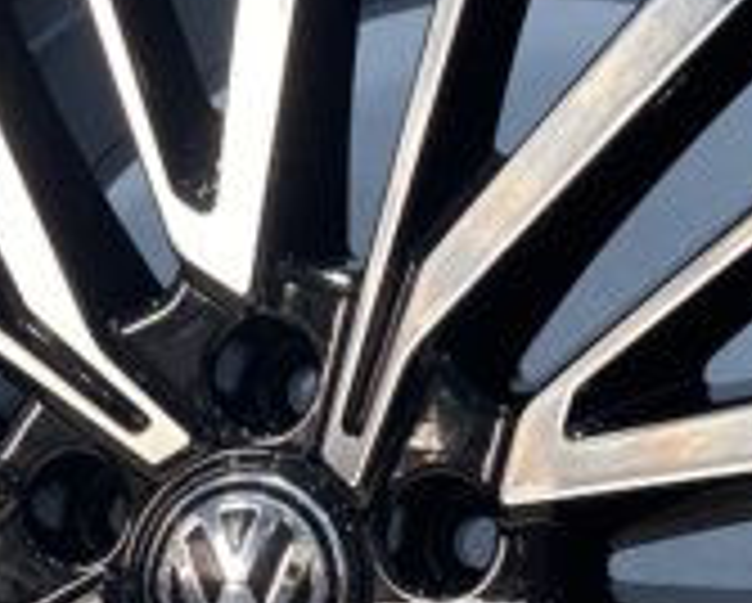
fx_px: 2028
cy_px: 616
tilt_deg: +1.0
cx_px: 333
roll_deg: -1.9
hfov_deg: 21.0
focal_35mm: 91
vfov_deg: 16.5
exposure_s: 1/50
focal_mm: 4.25
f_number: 1.8
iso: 320
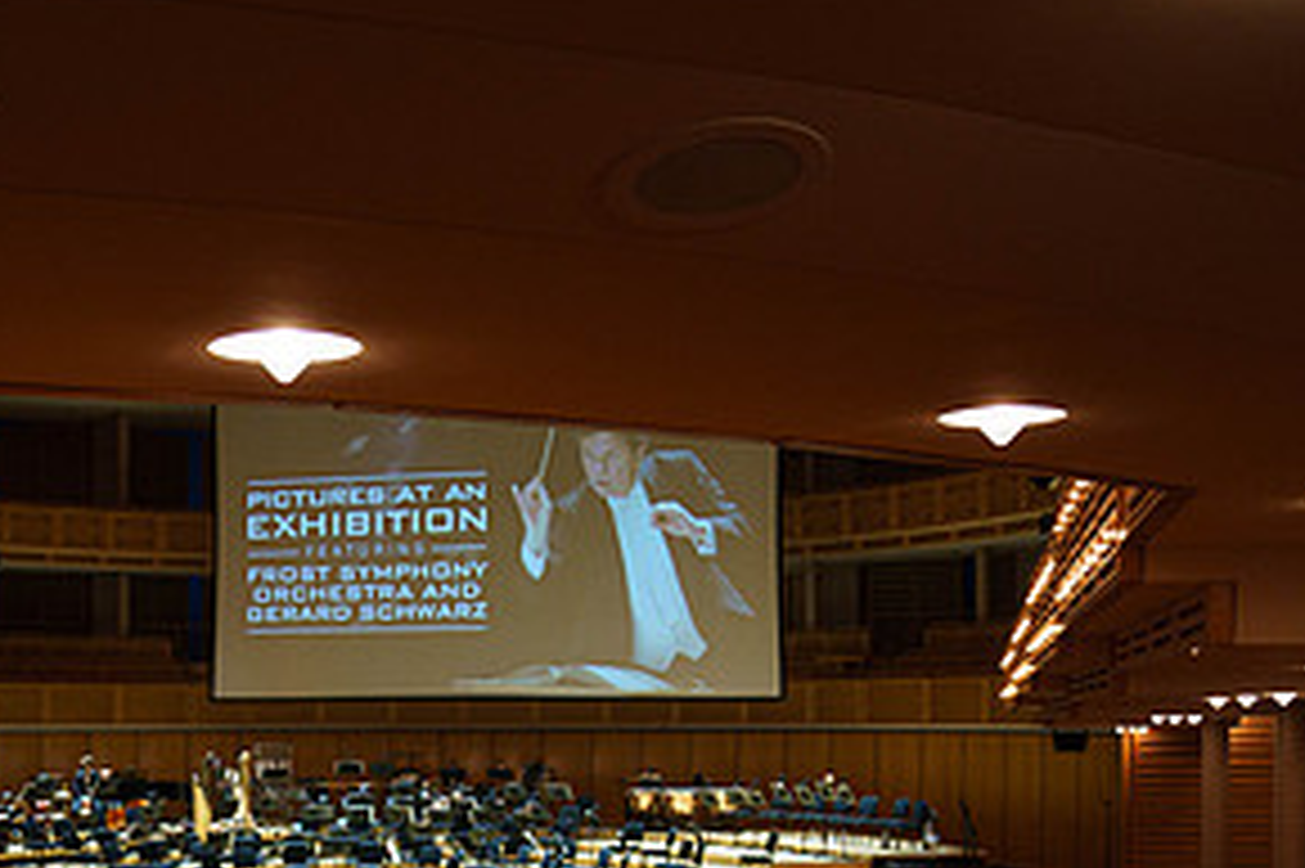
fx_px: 1739
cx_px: 378
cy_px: 735
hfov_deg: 40.3
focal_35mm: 48
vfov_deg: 27.3
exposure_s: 1/200
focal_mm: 24
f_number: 3.2
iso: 2500
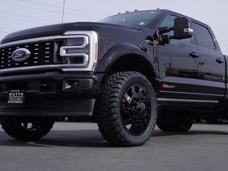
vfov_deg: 25.6
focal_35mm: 57
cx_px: 129
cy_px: 65
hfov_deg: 33.8
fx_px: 375
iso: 100
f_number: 11
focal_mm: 28
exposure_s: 1/200
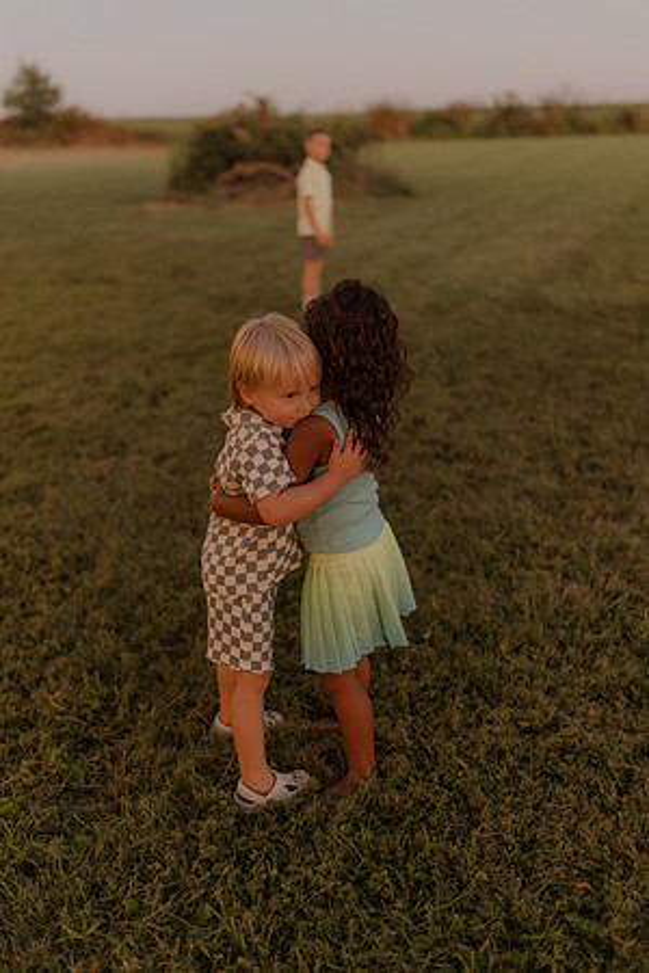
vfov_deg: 54.4
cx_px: 324
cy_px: 486
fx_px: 946
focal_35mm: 35
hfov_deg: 37.9
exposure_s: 1/125
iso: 1000
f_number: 1.4
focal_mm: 35
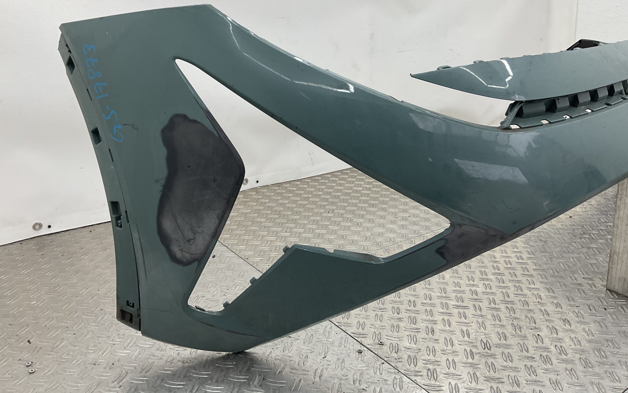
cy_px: 168
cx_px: 313
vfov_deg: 40.5
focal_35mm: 31
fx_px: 531
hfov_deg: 61.2
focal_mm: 3
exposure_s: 1/120
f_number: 1.8
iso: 32
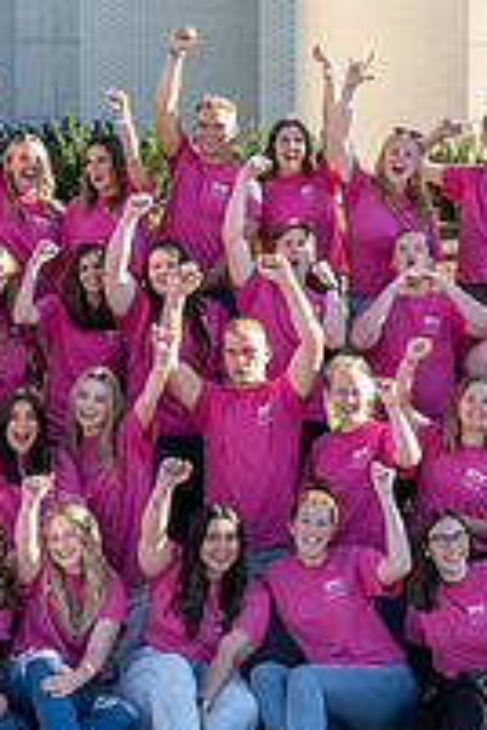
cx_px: 319
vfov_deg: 24.4
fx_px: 1684
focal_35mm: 83
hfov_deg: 16.4
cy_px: 252
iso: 320
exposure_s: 1/200
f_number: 8
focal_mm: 28
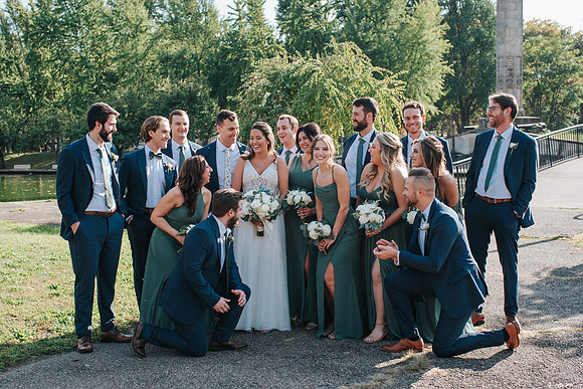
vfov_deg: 27.7
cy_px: 213
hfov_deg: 40.5
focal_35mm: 49
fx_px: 789
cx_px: 260
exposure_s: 1/1000
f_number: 4
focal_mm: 35
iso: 450
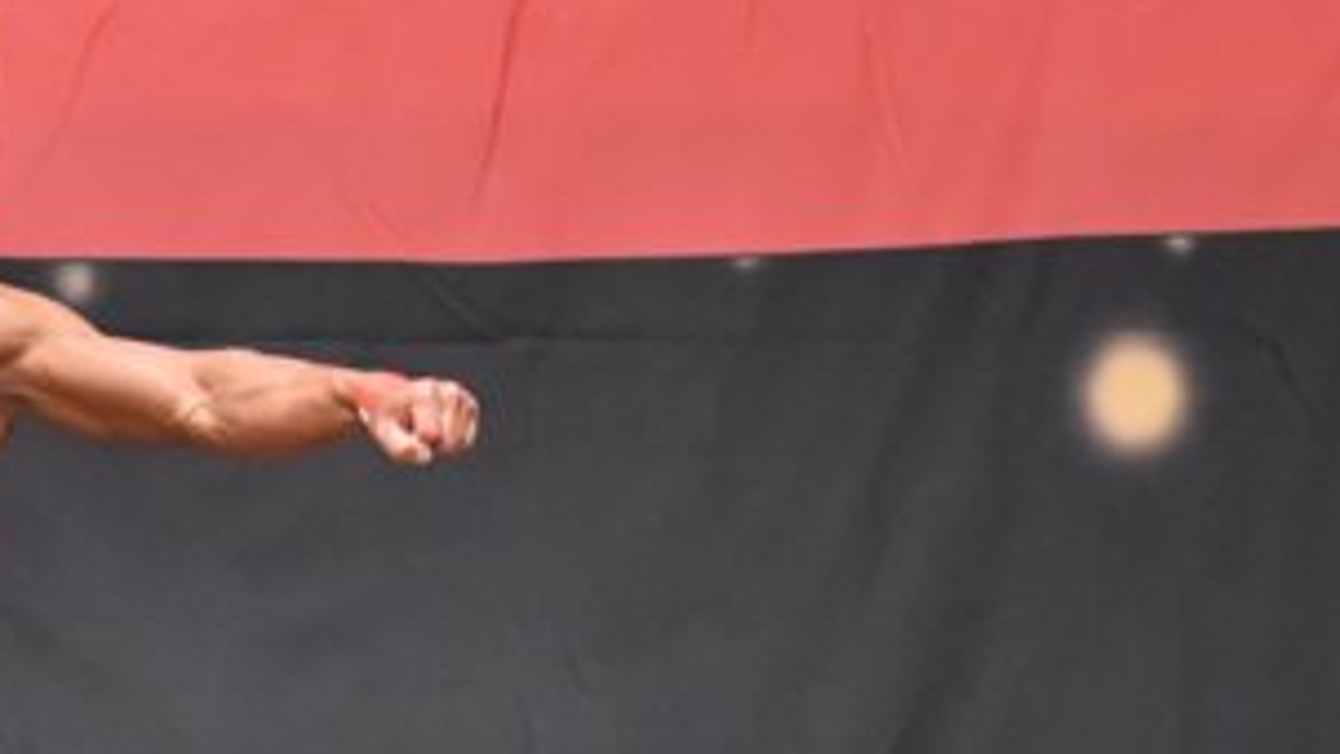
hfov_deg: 4.0
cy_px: 843
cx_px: -113
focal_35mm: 543
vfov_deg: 2.2
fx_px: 19297
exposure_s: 1/400
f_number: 5.6
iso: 8000
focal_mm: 135
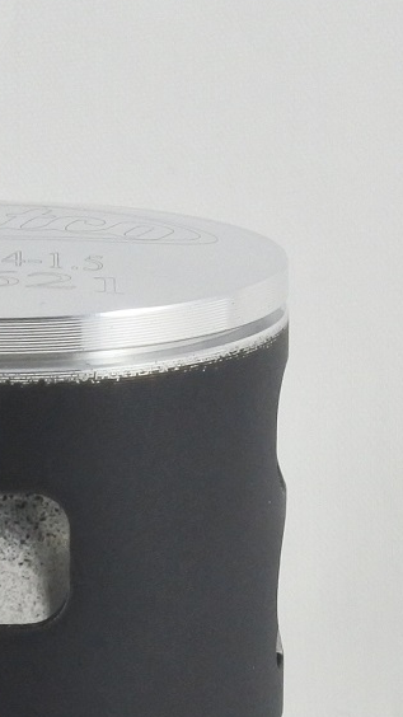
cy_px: 545
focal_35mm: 213
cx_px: -17
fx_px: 4049
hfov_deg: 5.7
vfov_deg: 10.1
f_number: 5.3
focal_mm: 27.2
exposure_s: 1/125
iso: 800
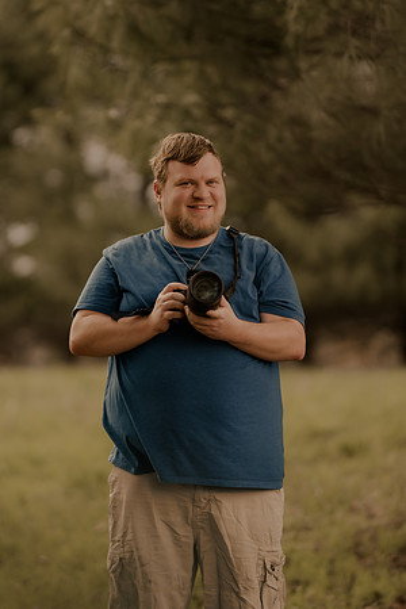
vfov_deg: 16.1
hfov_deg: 10.8
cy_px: 304
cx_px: 203
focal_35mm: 127
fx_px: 2148
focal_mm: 85
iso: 125
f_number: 1.4
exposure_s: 1/1600
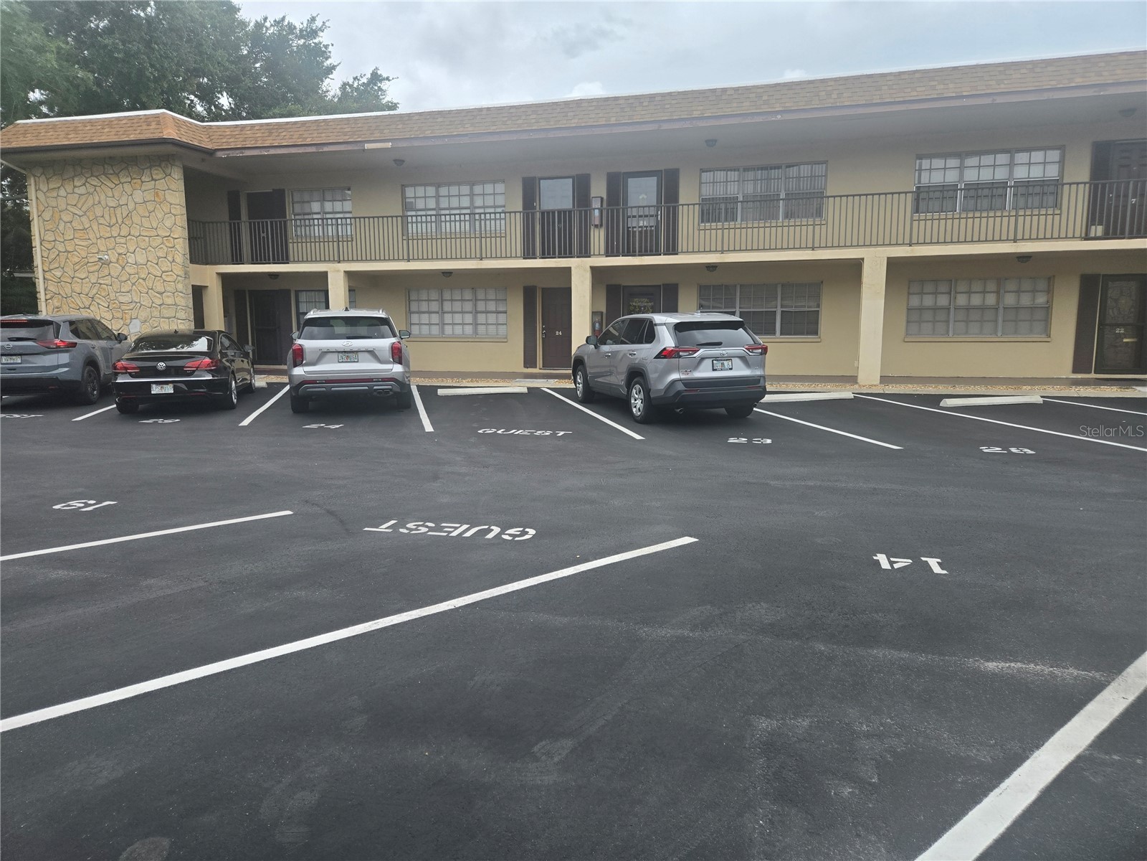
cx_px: 574
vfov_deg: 58.9
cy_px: 430
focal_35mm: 23
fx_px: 762
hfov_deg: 73.9
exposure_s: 1/2921
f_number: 1.8
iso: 50
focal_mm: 5.4
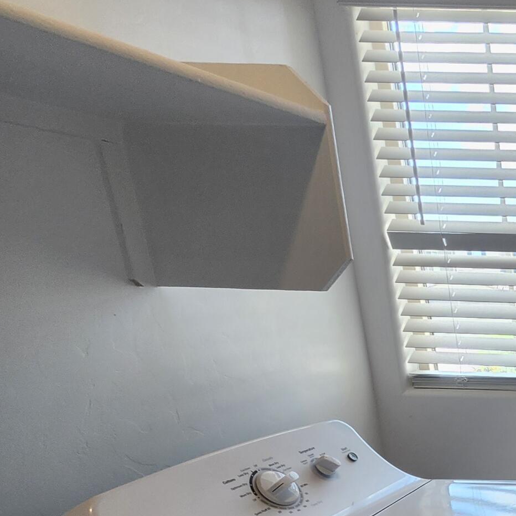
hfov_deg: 28.5
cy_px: 459
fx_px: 624
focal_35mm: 37
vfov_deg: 41.6
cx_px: 777
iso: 50
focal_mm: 1.74
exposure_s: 1/60
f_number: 2.2
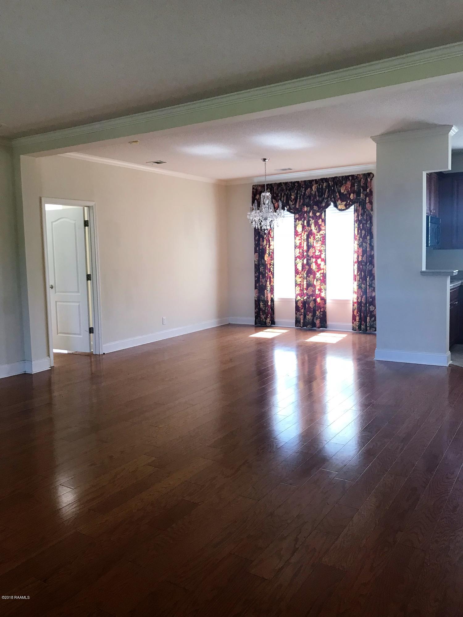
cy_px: 308
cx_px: 232
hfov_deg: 49.7
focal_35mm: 28
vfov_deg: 63.4
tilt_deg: -4.9
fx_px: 499
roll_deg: +0.8
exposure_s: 1/30
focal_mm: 3.99
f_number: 1.8
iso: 32
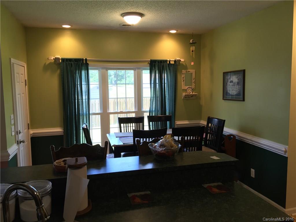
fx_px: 248
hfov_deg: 61.7
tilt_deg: -5.9
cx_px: 148
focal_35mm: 29
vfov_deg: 48.2
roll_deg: +0.5
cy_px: 111
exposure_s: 1/30
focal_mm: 4.15
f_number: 2.2
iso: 40
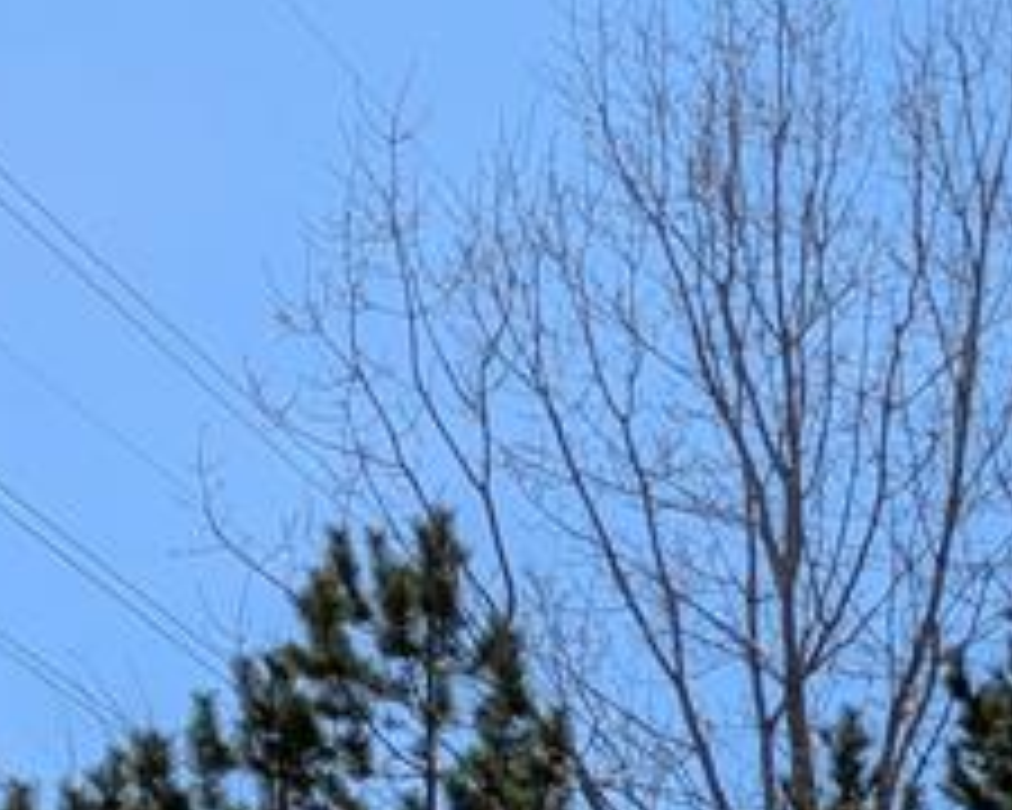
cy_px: 1436
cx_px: 1806
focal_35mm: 111
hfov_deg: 15.1
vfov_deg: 12.7
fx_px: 3325
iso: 43
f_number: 1.89
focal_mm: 5.43
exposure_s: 1/2370
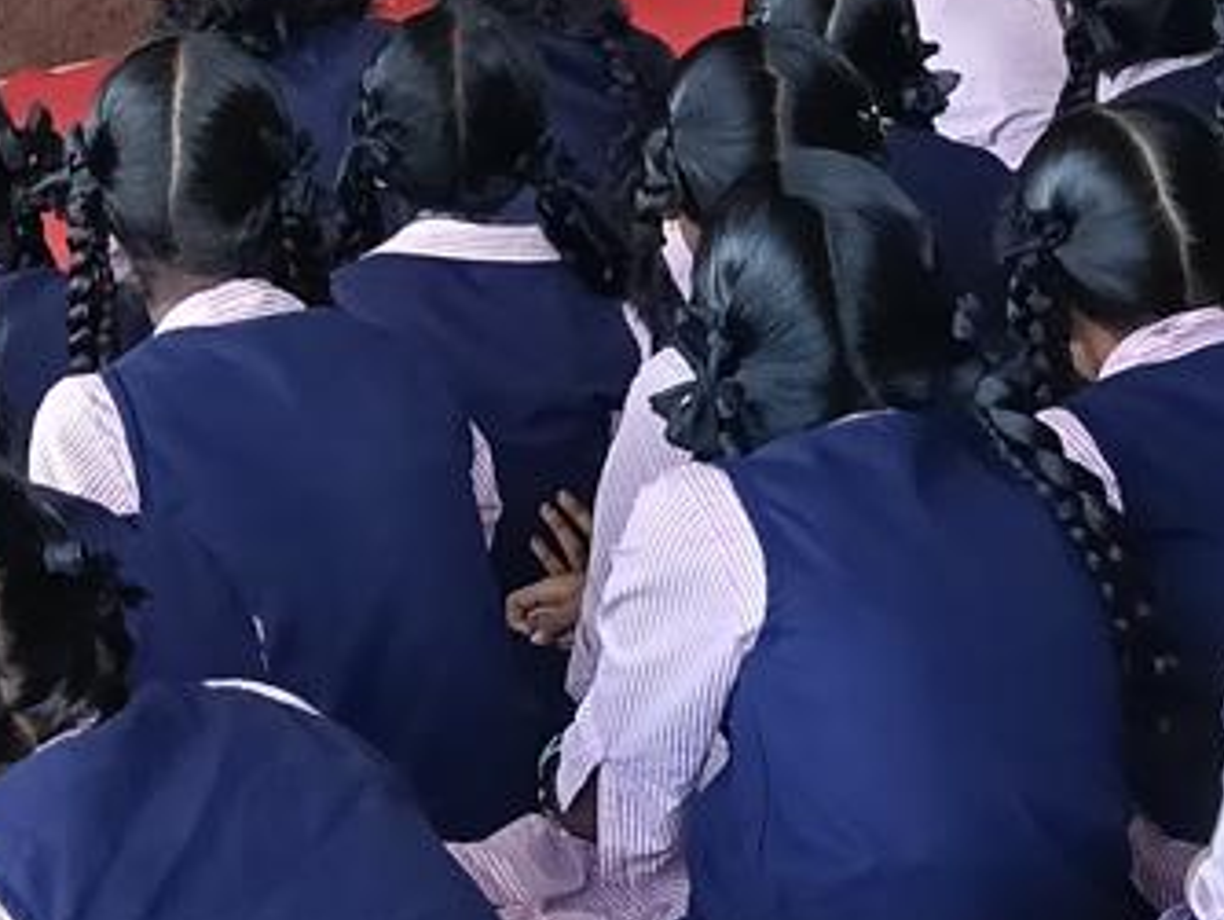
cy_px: -235
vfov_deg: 10.3
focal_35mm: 141
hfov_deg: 13.7
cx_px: -110
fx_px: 4989
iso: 320
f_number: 1.8
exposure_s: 1/100
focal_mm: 3.98
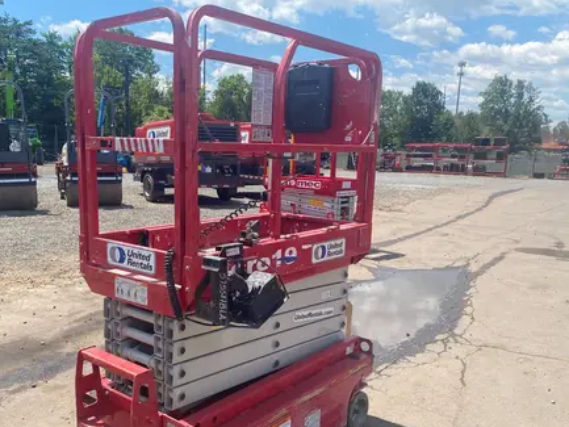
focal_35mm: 33
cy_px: 261
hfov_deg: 55.1
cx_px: 242
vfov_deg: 42.7
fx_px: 543
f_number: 1.8
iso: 32
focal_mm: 4.25
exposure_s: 1/2028
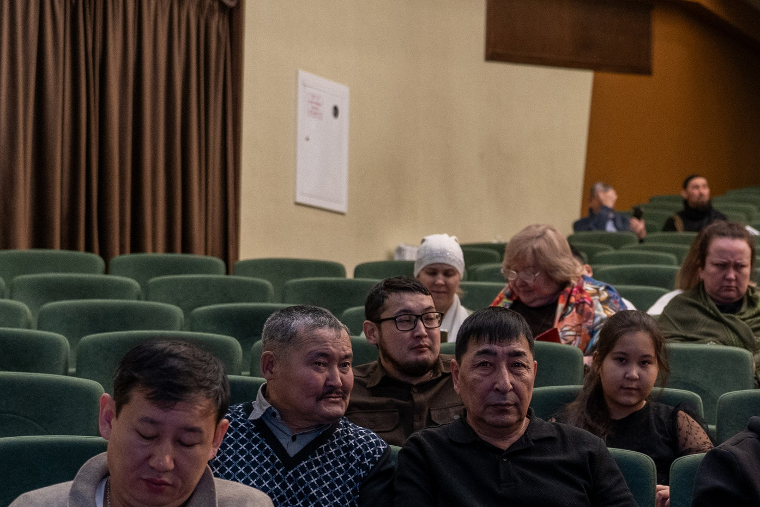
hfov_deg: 21.4
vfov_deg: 14.4
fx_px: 1984
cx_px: 596
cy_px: 451
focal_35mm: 94
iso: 1600
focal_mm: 41
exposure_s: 1/160
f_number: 3.2
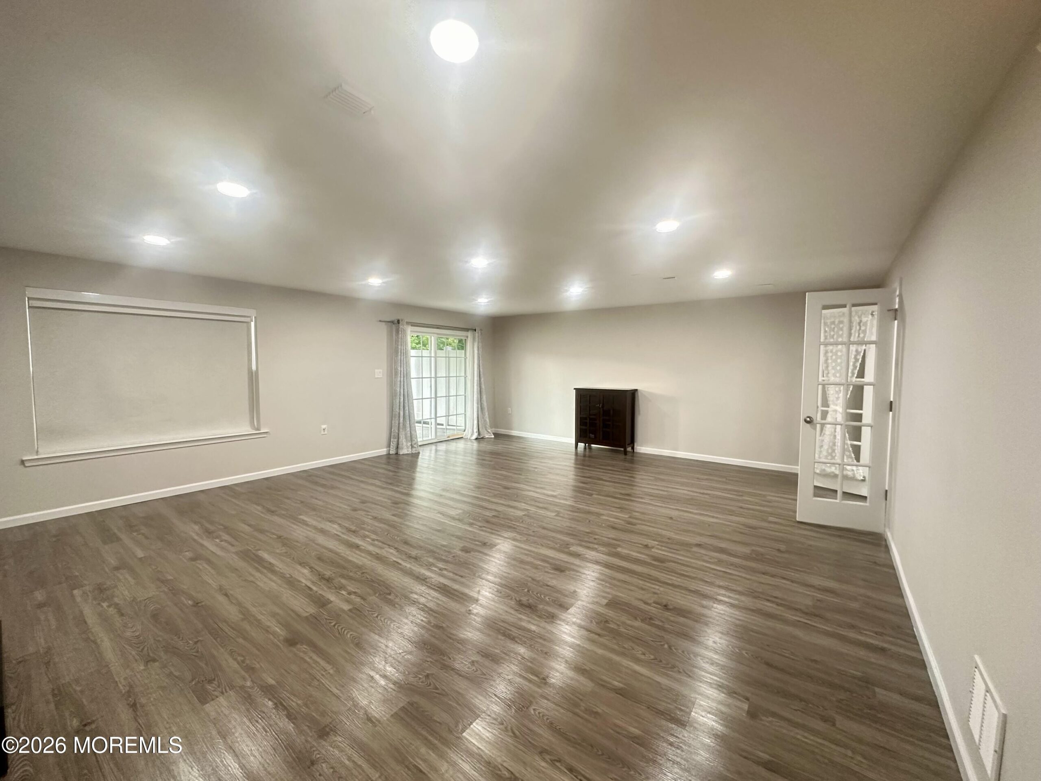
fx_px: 421
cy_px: 390
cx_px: 520
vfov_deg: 85.7
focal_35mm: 14
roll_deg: +0.0
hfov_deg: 102.1
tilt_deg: -2.9
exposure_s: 1/60
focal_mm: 2.22
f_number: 2.2
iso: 400
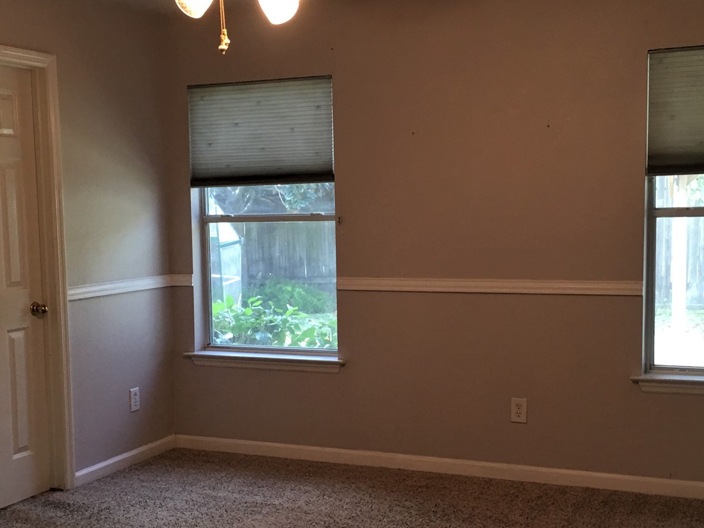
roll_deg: +3.4
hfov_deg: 38.2
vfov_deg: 29.0
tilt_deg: -1.6
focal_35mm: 50
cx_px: 351
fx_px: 1017
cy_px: 316
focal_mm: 4.15
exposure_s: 1/15
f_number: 2.2
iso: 32
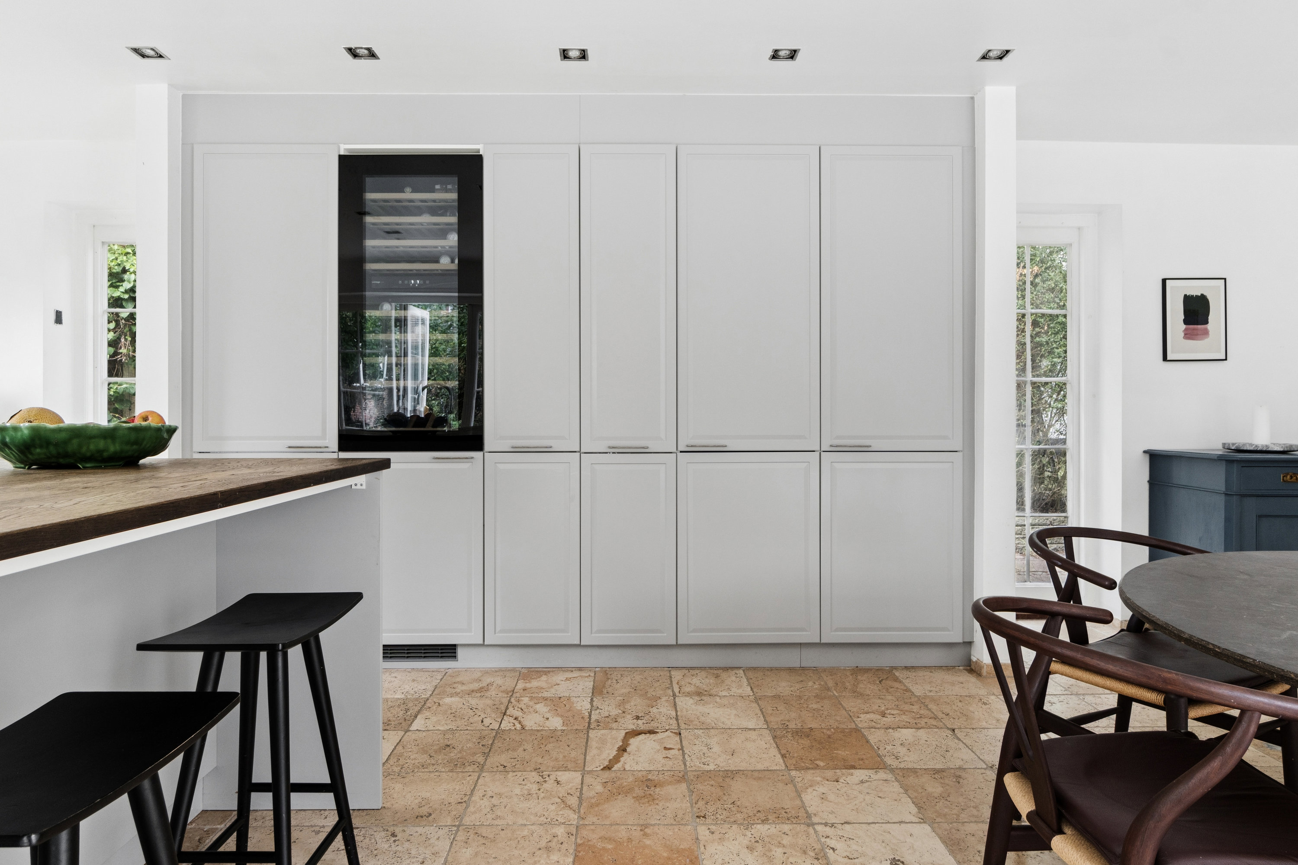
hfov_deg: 81.2
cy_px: 432
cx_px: 649
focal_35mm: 21
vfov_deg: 59.5
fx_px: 757
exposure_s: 1/30
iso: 500
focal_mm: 14
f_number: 8
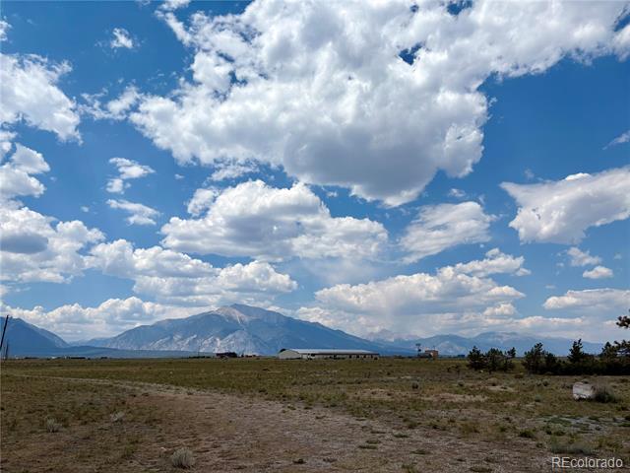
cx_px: 315
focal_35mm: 26
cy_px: 236
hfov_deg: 67.3
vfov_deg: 53.1
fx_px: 473
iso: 50
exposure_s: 1/8850
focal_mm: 5.96
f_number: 1.6
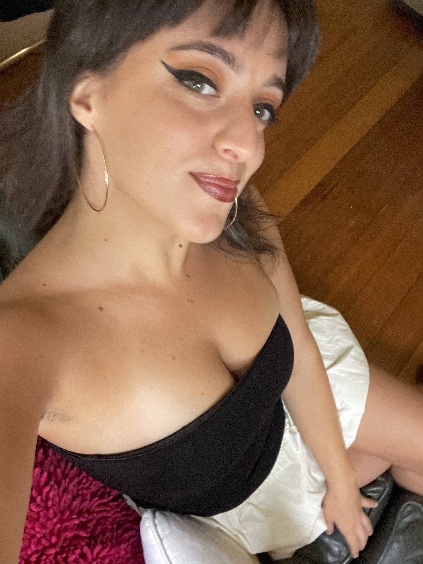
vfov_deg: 60.0
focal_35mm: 30
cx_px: 212
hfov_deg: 46.8
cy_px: 282
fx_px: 489
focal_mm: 2.71
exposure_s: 1/43
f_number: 2.2
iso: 400
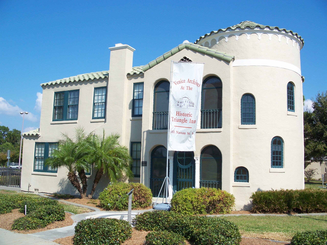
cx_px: 164
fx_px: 350
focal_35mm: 37
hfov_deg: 50.1
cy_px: 122
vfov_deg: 38.7
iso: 64
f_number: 4
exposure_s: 1/640
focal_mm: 7.8
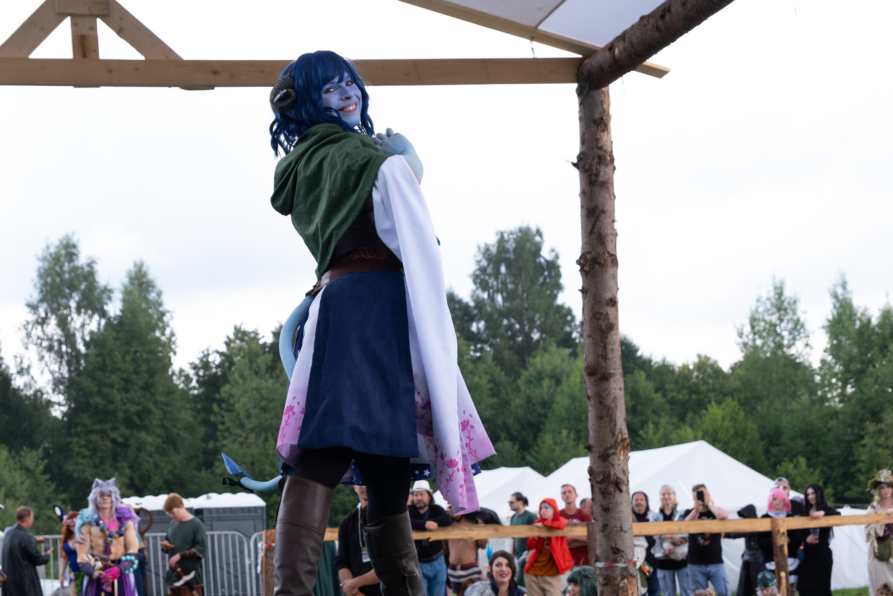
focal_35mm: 78
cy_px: 251
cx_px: 314
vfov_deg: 17.5
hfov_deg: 25.9
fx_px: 1935
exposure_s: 1/640
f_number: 3.6
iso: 800
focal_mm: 36.5
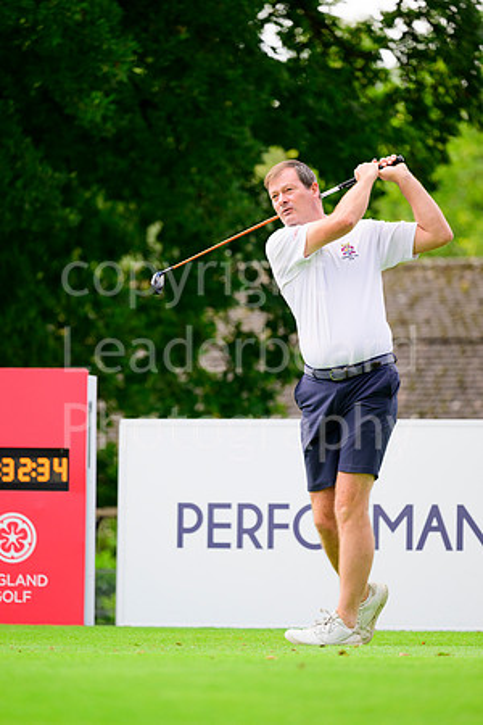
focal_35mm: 290
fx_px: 5836
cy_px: 362
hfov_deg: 4.7
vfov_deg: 7.1
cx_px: 242
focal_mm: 290
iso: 1250
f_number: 5.3
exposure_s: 1/2000
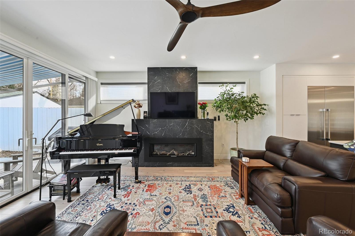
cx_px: 178
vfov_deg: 77.3
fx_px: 148
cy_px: 118
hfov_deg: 100.4
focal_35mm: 15
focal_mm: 15
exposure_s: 1/15
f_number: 10
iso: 400
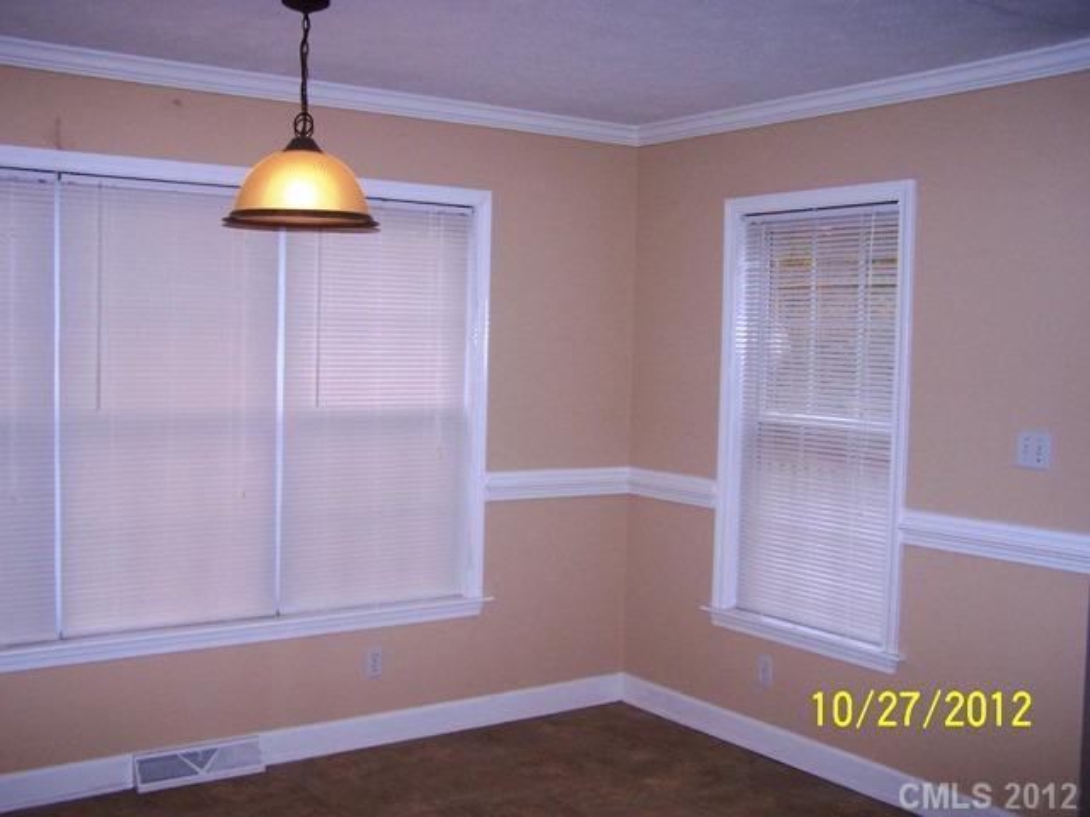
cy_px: 408
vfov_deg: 37.7
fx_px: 1197
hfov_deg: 49.0
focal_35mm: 38
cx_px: 545
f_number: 2.8
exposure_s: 1/60
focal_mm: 6.3
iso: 140
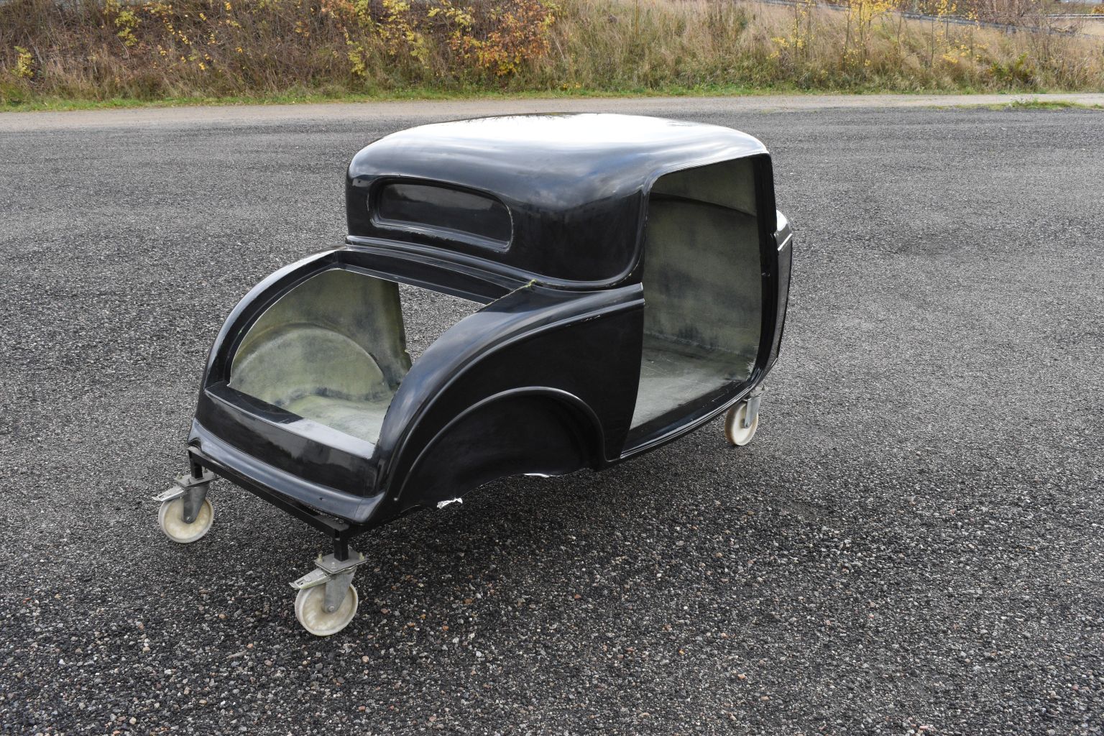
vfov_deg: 35.5
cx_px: 552
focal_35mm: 38
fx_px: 1150
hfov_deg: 51.3
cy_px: 368
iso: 1250
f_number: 9
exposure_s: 1/320
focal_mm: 25
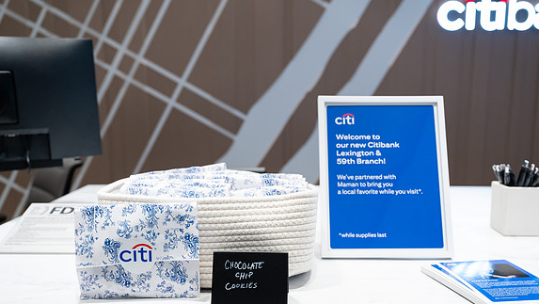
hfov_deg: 55.3
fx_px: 515
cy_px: 175
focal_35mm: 36
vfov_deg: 32.8
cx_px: 275
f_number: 4
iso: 1250
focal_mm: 33
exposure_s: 1/200
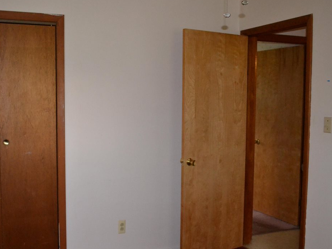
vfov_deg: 36.0
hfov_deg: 46.5
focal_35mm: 40
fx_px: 384
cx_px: 128
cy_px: 125
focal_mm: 20
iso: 3200
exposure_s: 1/60
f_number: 3.8
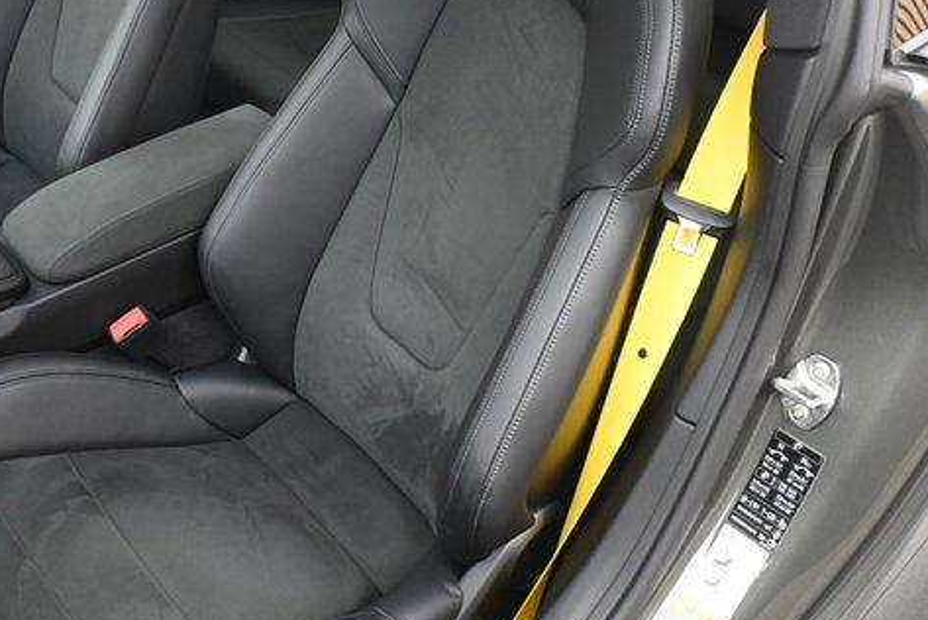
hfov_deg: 41.4
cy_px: 239
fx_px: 1223
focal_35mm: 47
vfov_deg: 28.4
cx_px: 368
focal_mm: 19.5
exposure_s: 1/30
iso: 2000
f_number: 3.8
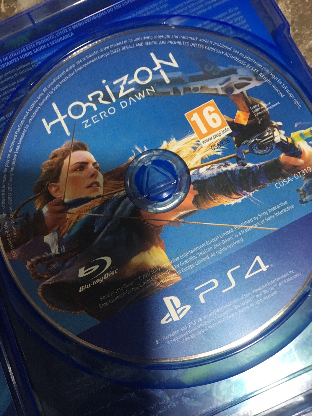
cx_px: 156
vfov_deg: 61.7
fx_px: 349
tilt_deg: -76.5
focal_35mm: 29
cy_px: 208
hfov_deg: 48.2
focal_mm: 4.15
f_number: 2.2
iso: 200
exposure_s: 1/17
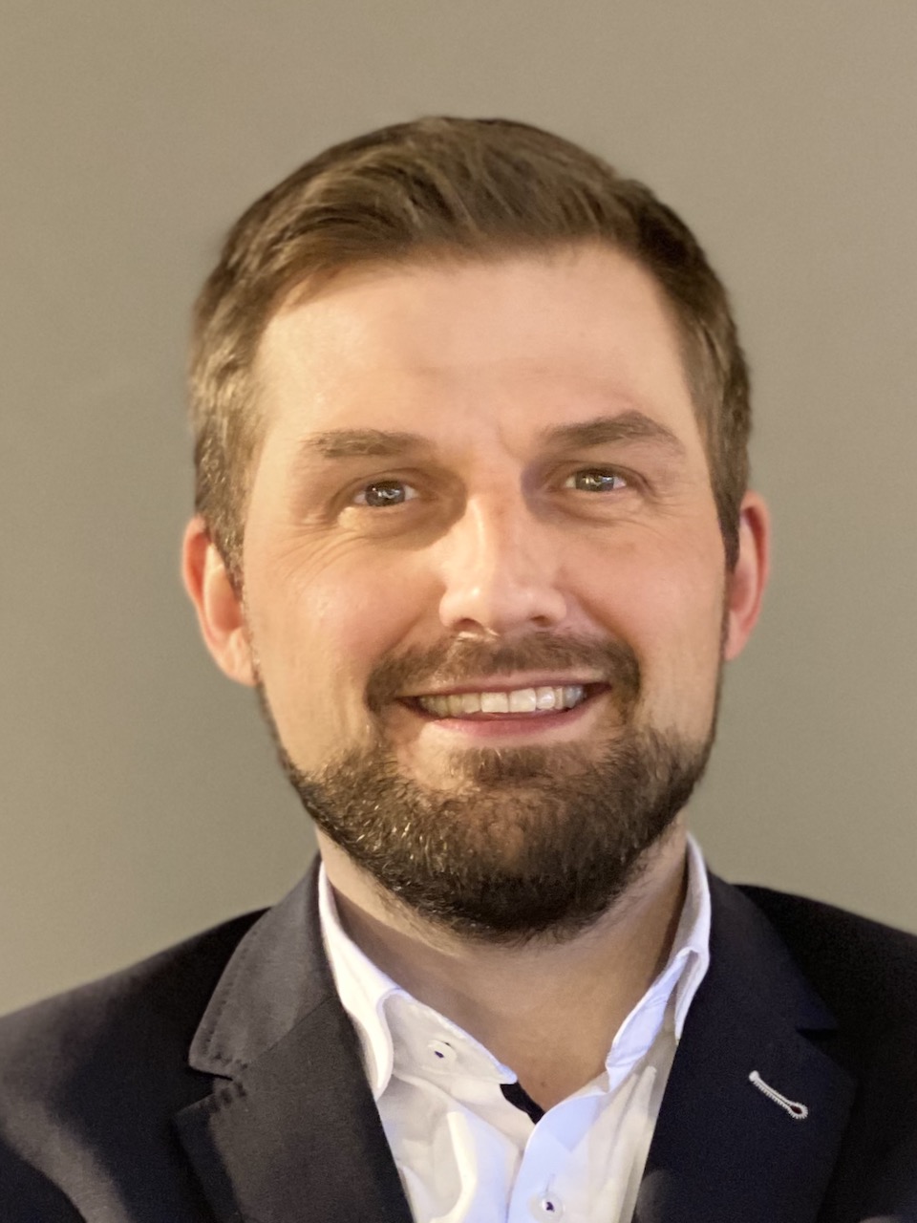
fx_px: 1837
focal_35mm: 52
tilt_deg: +0.4
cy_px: 612
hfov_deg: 28.0
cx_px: 458
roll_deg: -0.1
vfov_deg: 36.8
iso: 400
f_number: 2
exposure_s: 1/22
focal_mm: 6
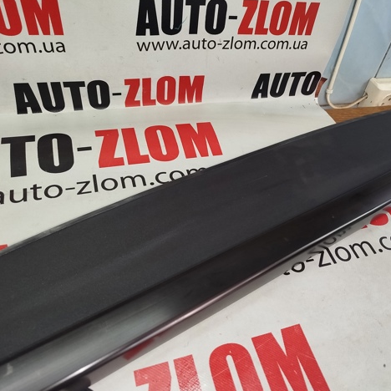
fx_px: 371
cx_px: 241
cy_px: 197
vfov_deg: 55.6
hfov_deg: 55.1
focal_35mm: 29
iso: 320
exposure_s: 1/33
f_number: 1.7
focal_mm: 5.31
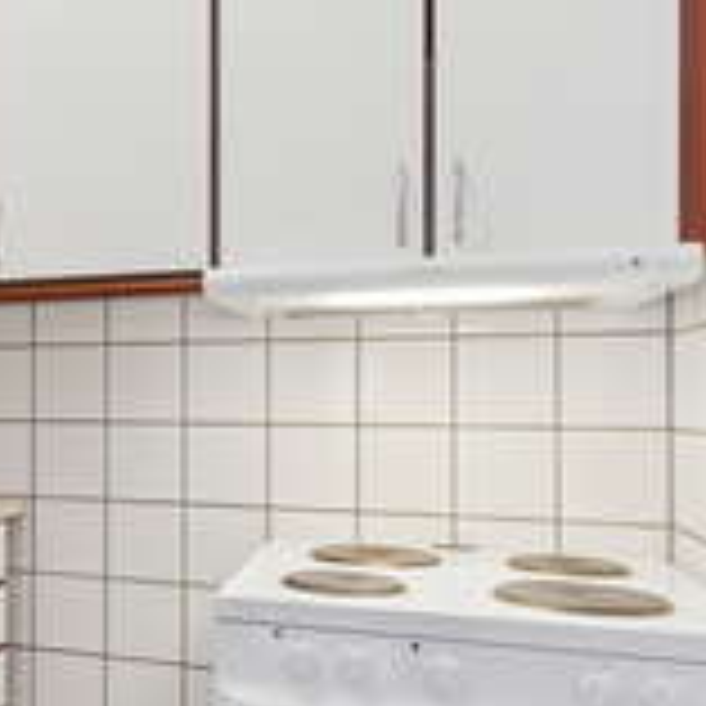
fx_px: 946
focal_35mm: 41
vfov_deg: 40.8
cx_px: -36
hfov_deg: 35.9
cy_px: 409
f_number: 8
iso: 200
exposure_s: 1/6
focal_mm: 12
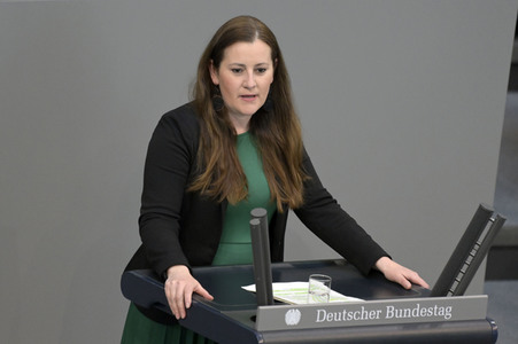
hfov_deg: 5.2
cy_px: 172
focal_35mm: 400
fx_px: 5751
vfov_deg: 3.4
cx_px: 259
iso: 8000
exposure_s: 1/500
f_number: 5.6
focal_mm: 400
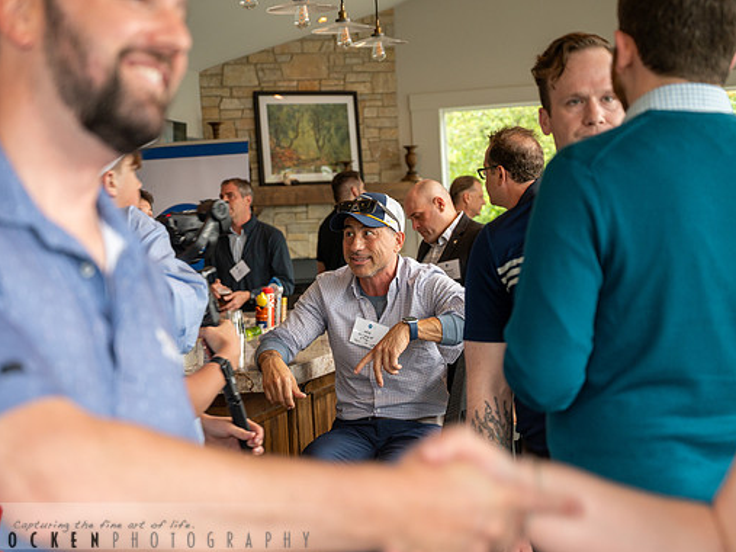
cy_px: 315
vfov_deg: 20.4
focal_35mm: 72
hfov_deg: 27.0
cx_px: 383
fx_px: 1530
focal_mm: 58
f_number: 4
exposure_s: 1/80
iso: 640
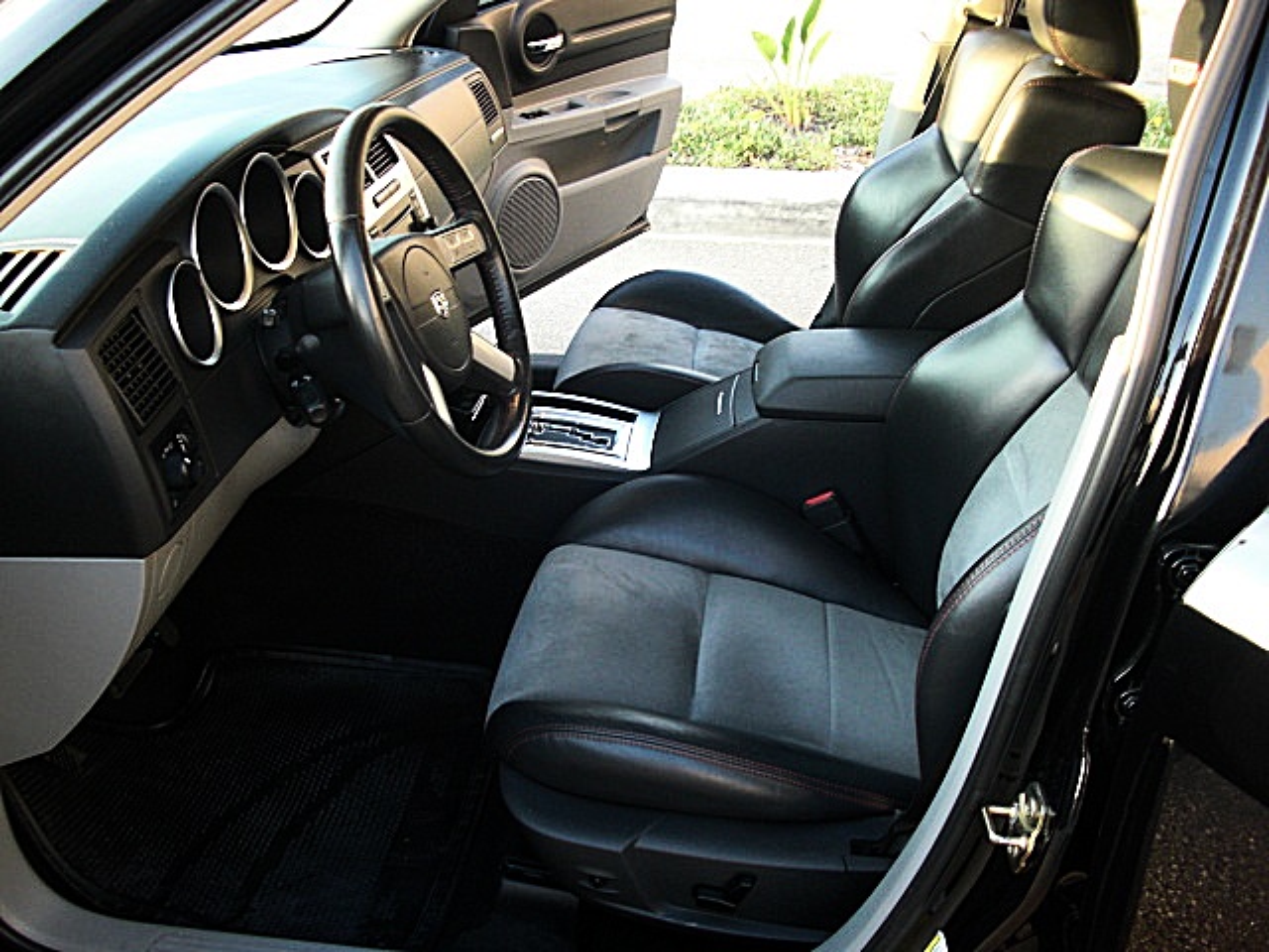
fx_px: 1320
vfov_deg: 39.7
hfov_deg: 51.4
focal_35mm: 36
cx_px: 634
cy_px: 476
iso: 200
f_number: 2.8
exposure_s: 1/60
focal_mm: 6.3
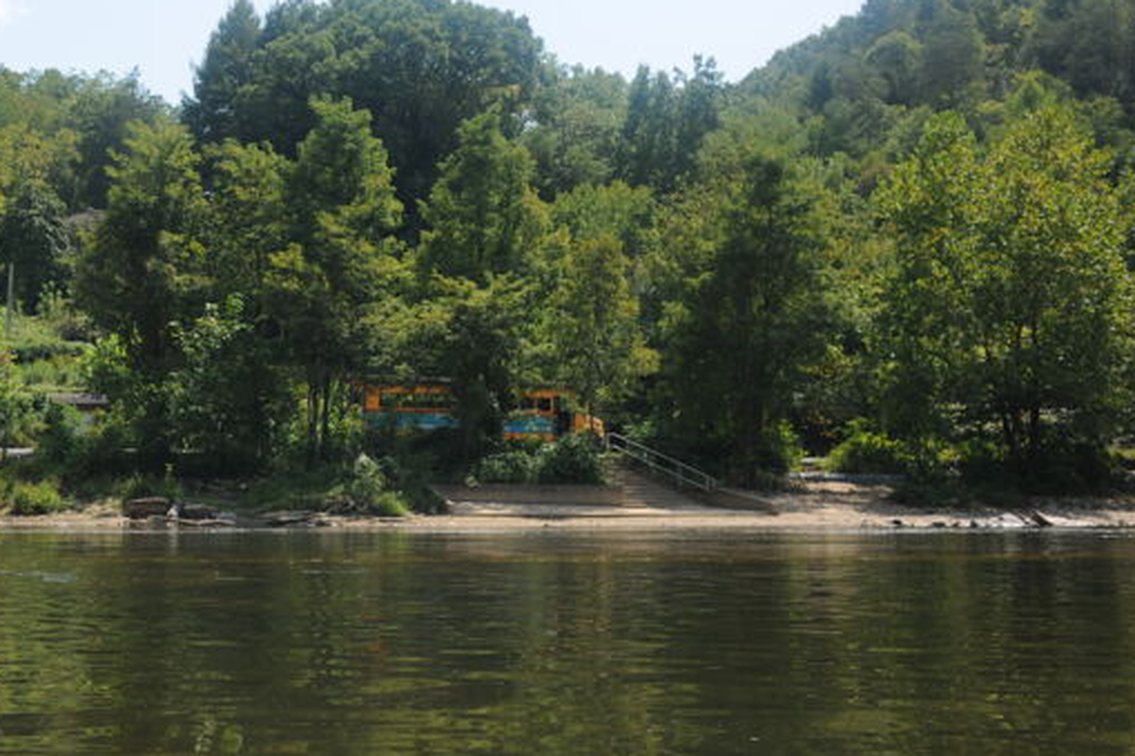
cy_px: 210
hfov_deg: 35.3
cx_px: 254
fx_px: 1733
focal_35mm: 55
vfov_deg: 24.4
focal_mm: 35
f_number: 7.1
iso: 250
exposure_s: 1/640
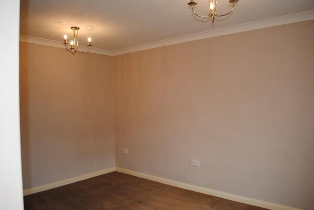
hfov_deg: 67.3
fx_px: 236
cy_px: 105
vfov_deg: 48.0
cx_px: 157
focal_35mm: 27
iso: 200
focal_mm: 18
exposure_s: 1/100
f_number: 3.5
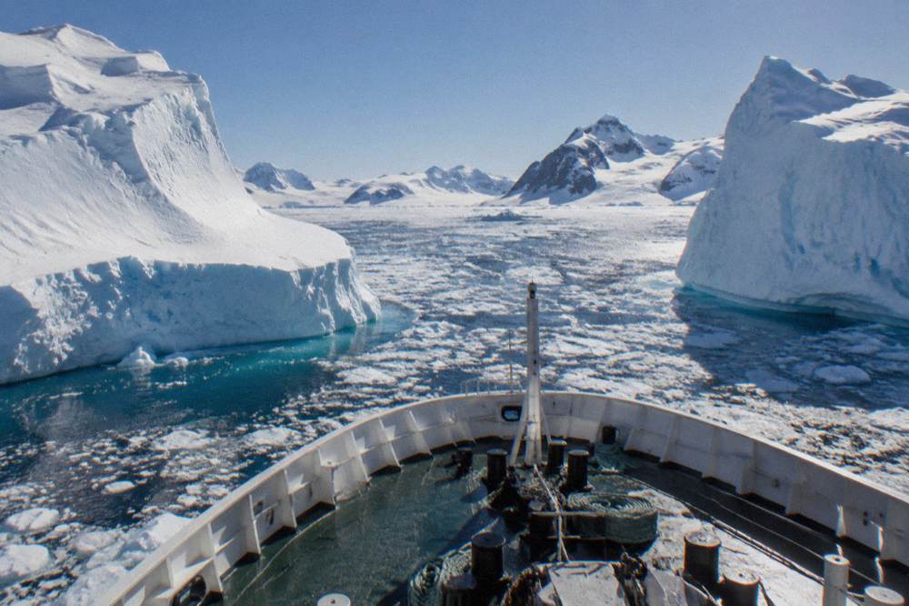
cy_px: 303
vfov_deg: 33.4
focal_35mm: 40
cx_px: 454
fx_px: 1010
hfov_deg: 48.5
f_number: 11
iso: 200
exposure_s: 1/200
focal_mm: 40
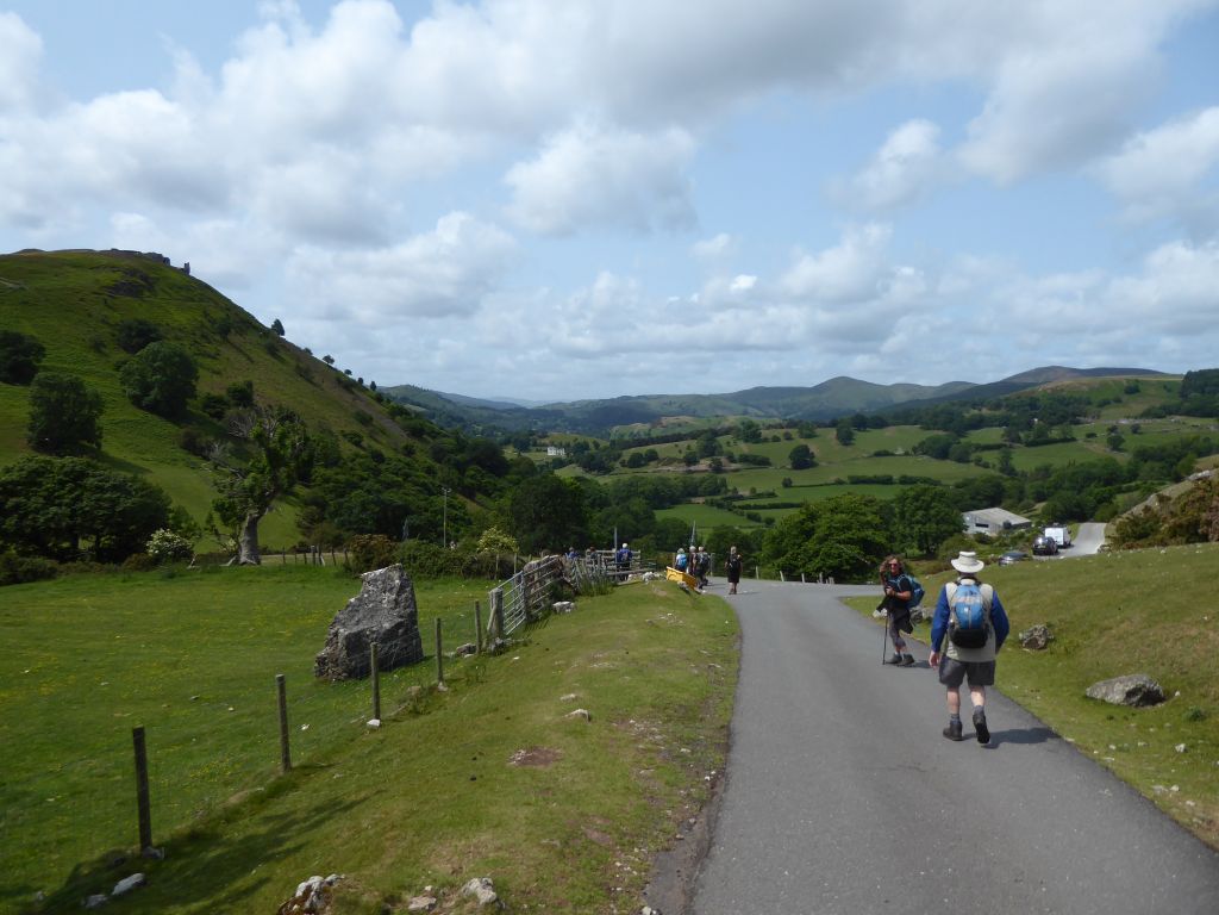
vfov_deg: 54.9
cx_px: 610
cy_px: 458
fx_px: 880
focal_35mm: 25
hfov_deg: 69.4
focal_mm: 4.3
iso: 80
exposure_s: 1/1300
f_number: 3.3
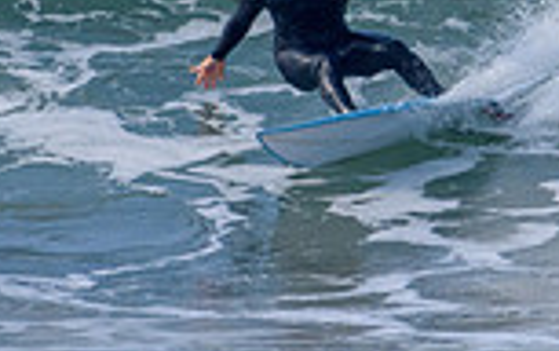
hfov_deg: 0.7
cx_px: 592
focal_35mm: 2902
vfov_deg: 0.5
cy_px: -86
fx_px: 44259
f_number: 5.6
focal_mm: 500
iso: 400
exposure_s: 1/2000
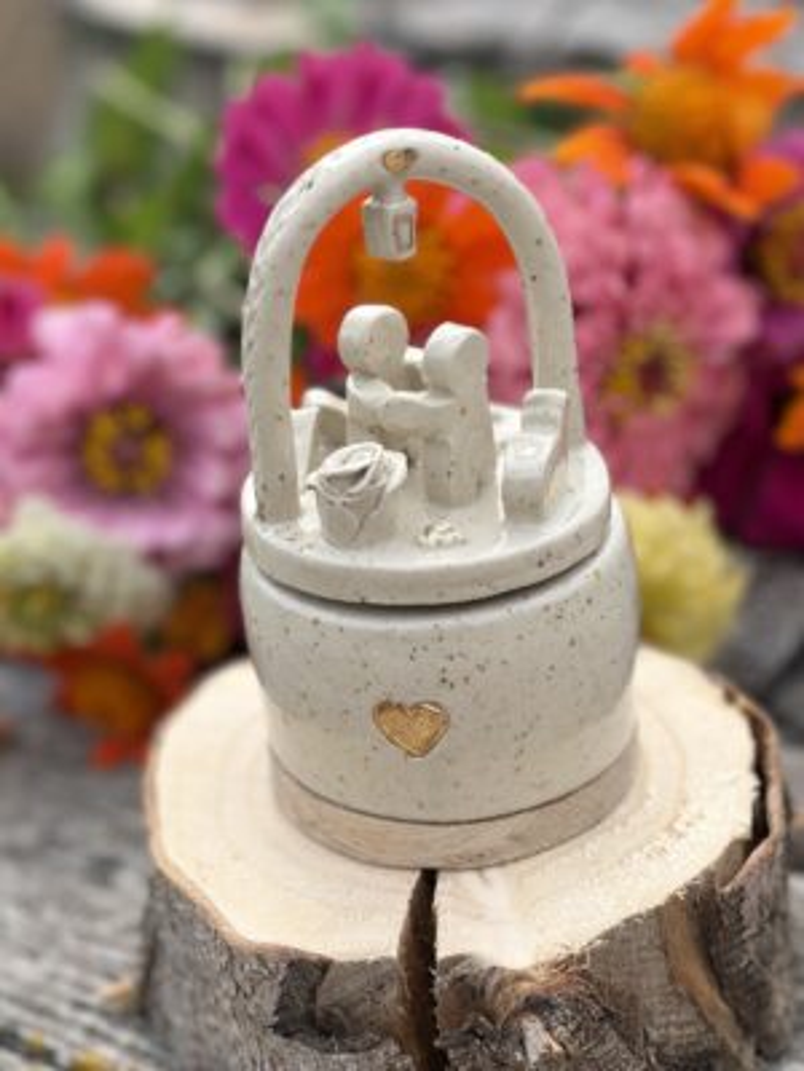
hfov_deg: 28.0
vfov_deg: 36.8
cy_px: 536
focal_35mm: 52
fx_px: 1610
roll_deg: +7.6
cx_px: 402
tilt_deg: -29.7
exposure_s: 1/2994
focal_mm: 5.96
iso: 50
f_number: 1.6
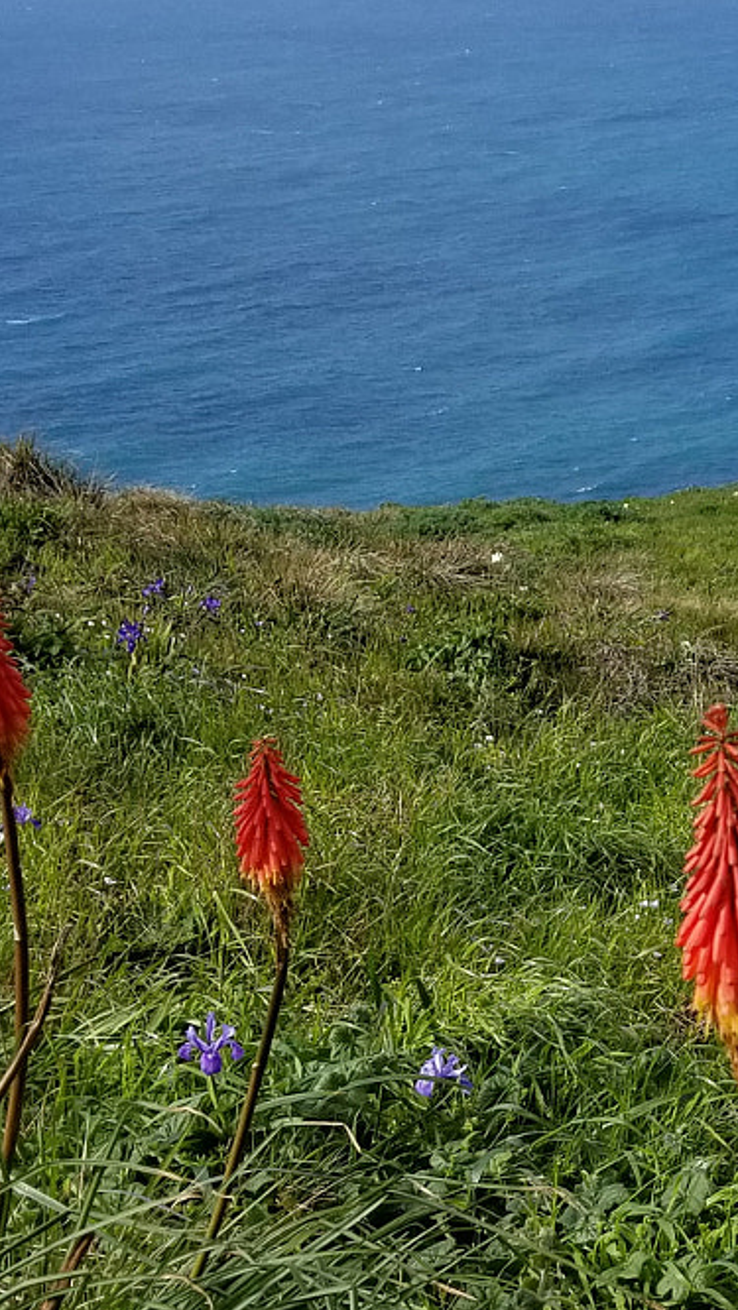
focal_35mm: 68
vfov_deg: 30.8
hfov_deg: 16.5
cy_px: 875
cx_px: 1039
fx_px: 2364
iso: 50
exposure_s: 1/2160
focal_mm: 4.25
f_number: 1.7
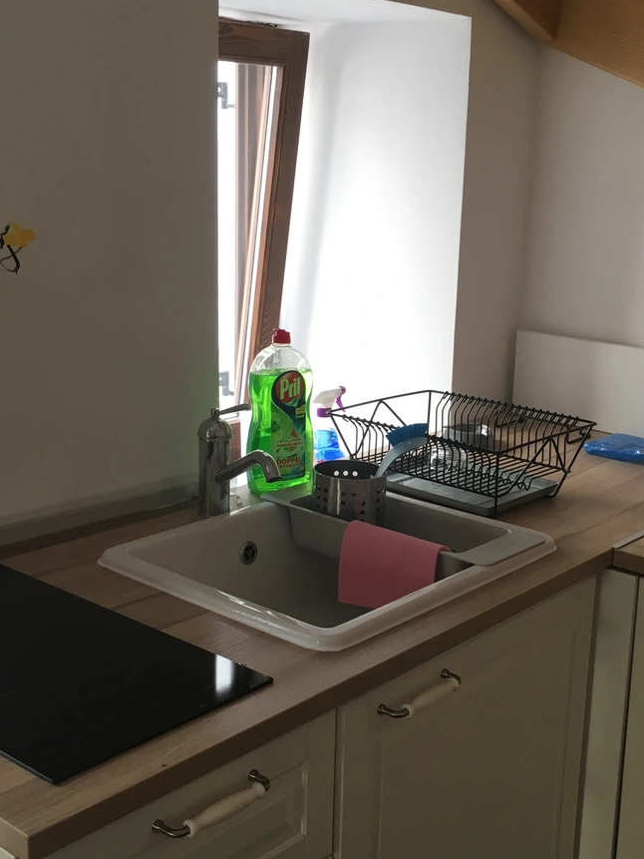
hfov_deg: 31.4
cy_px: 454
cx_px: 390
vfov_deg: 41.2
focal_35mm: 46
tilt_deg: -15.1
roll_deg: -0.9
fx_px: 1141
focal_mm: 4.15
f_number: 2.2
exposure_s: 1/33
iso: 40
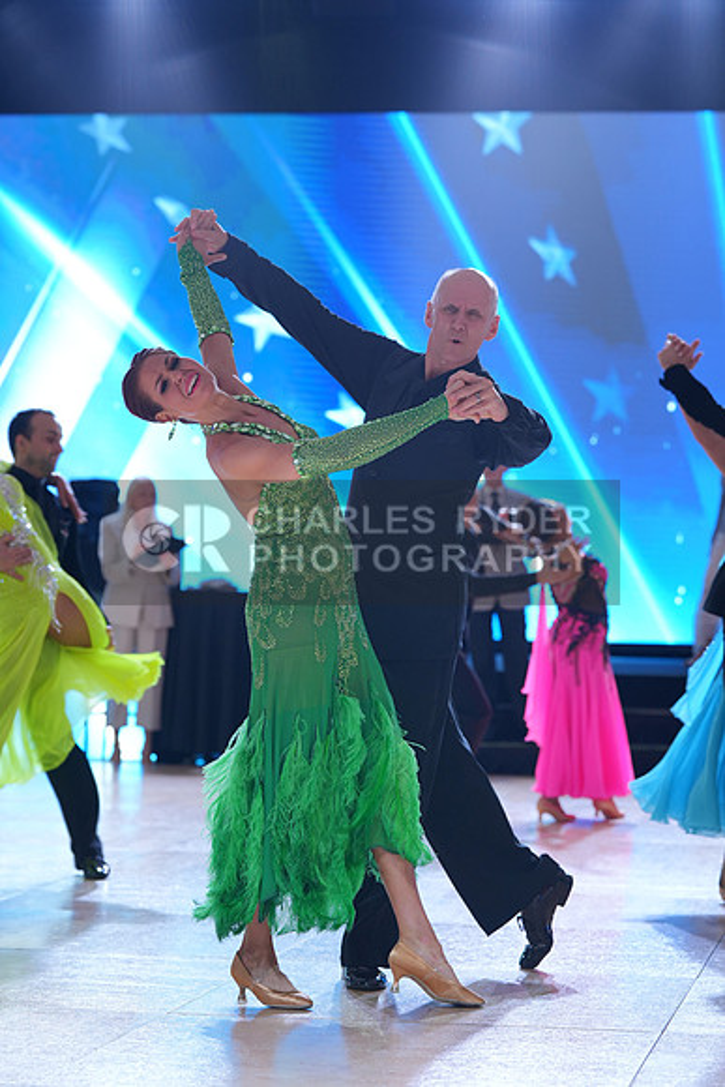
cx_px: 362
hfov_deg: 13.4
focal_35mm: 102
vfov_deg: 20.0
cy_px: 544
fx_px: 3079
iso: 800
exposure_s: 1/250
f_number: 4
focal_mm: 102
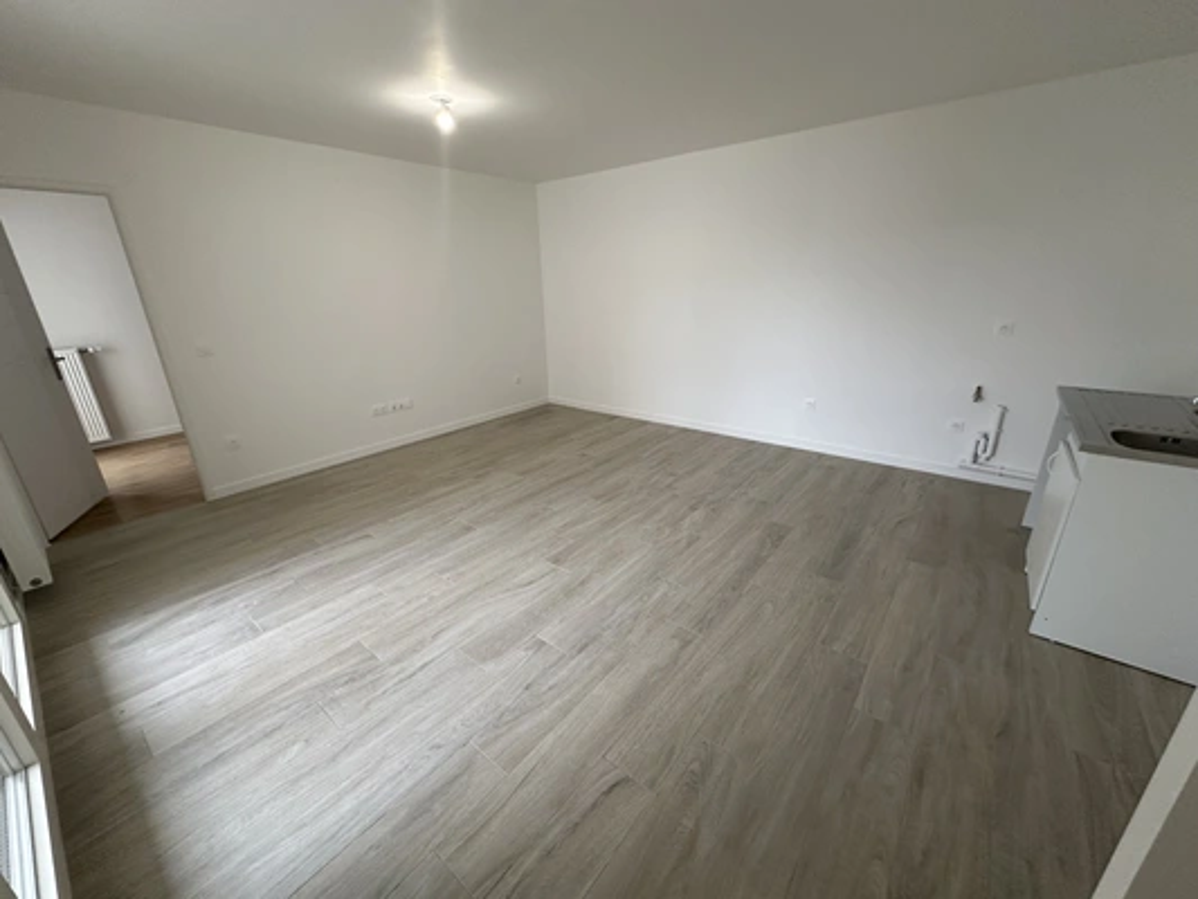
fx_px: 485
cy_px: 450
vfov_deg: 85.7
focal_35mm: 14
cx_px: 599
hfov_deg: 102.1
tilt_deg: -19.3
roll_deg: +0.1
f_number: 2.2
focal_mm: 2.22
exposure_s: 1/99
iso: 160
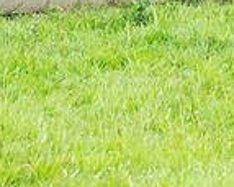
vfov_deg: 3.9
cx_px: 89
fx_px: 2711
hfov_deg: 4.9
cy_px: -163
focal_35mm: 392
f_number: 4
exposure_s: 1/2000
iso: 1000
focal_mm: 70
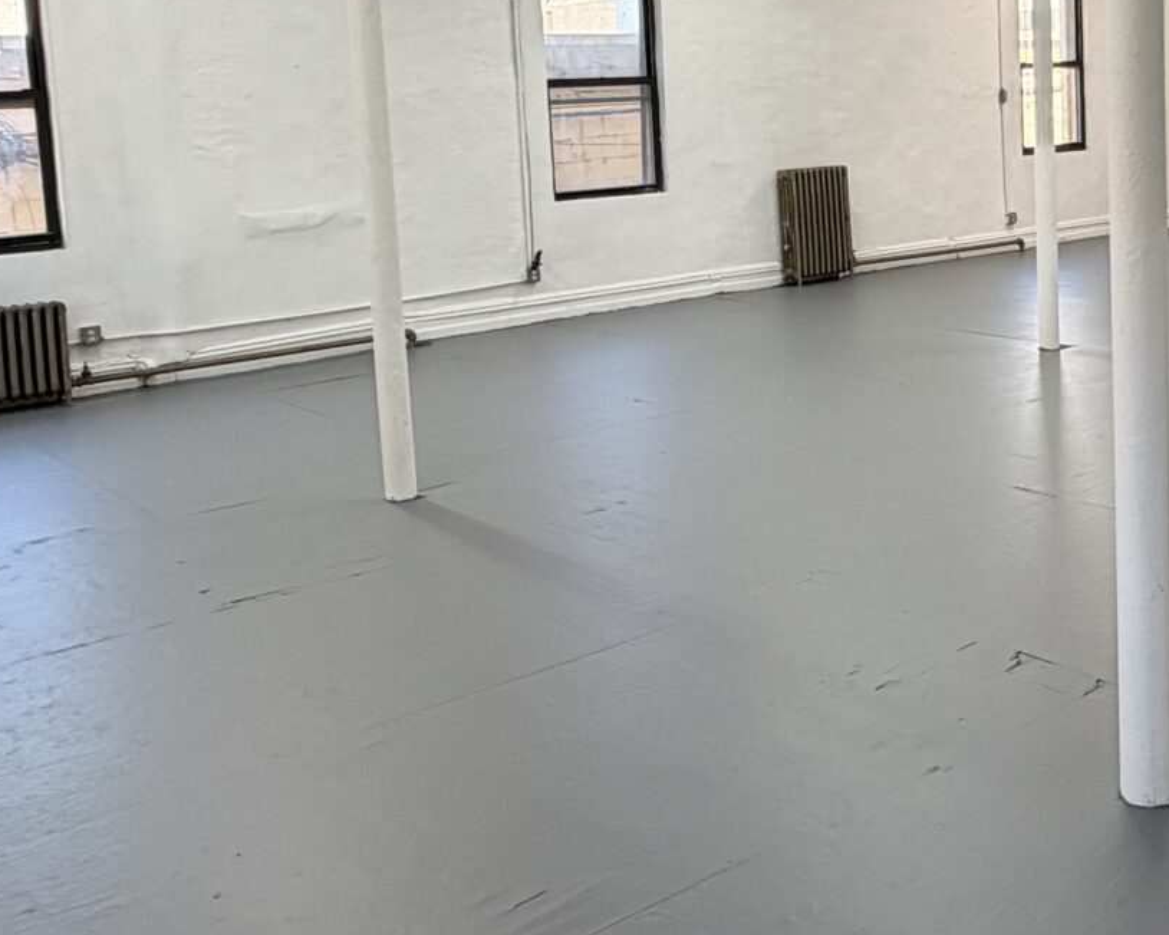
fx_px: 1488
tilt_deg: -6.1
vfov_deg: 34.2
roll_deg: +2.5
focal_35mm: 43
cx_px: 899
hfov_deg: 41.4
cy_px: 236
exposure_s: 1/120
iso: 100
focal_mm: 2.22
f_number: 2.2
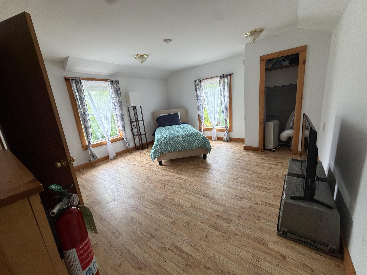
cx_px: 184
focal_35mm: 14
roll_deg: +6.2
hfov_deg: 102.1
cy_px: 138
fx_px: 148
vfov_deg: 85.7
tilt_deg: -13.6
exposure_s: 1/60
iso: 320
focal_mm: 2.22
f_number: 2.2
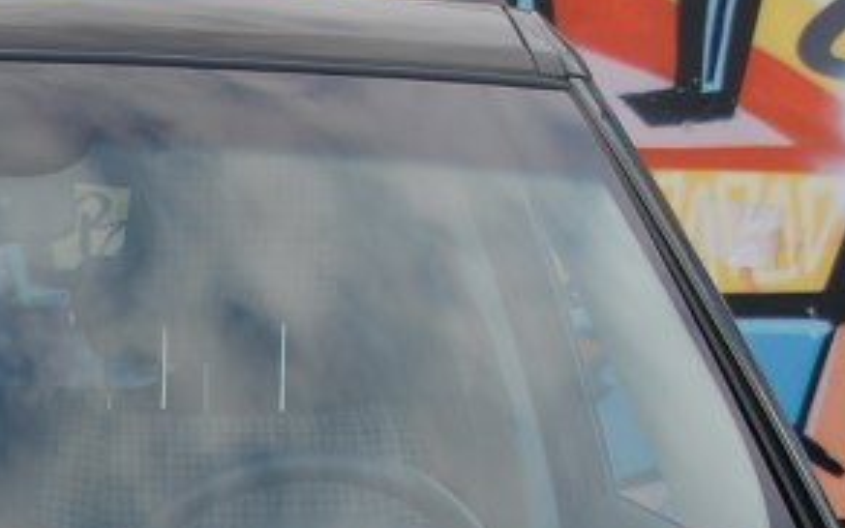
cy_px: 770
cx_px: -105
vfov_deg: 8.0
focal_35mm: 161
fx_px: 3708
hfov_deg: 12.7
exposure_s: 1/125
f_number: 5.6
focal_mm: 30
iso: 200
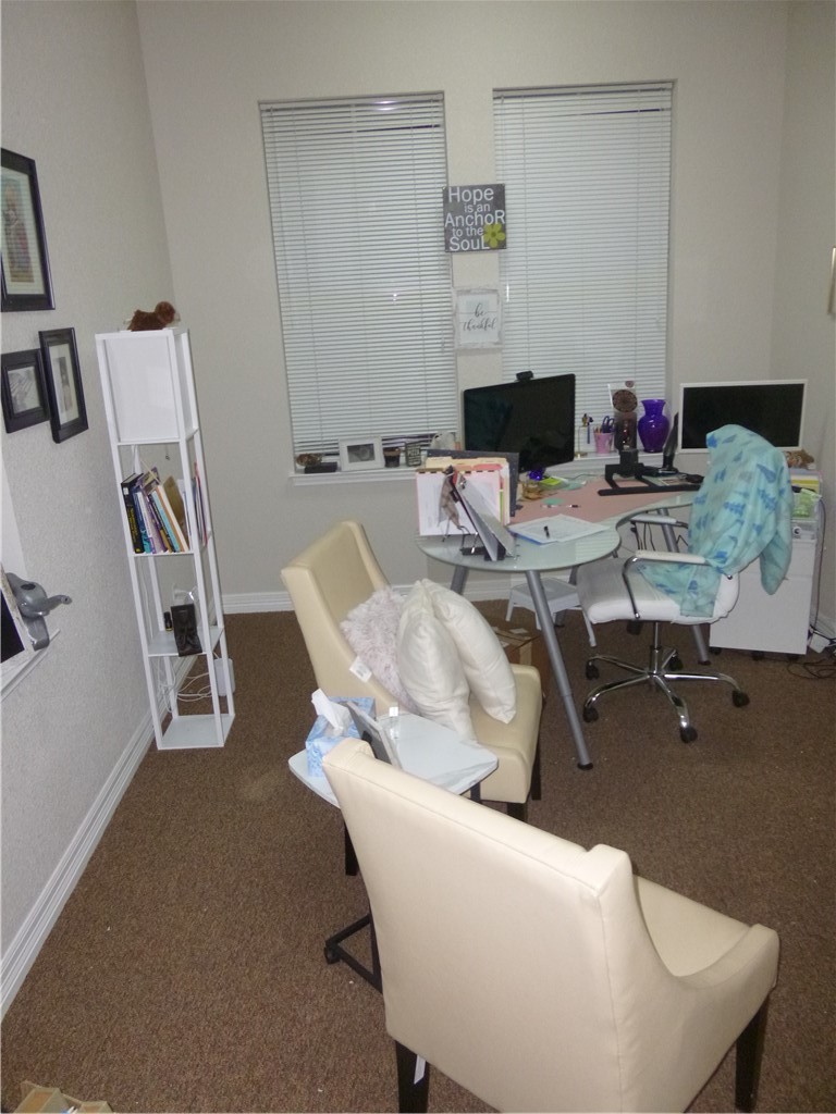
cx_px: 418
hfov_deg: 54.9
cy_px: 557
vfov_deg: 69.4
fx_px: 805
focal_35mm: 25
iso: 250
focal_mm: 4.5
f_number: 3.1
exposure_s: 1/60
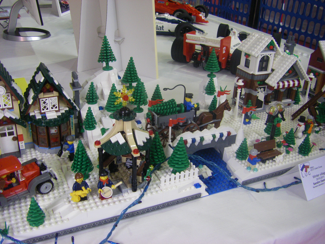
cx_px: 162
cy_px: 122
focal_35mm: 38
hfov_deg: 49.0
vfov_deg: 37.7
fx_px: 357
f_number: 3.5
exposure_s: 1/50
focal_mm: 6.3
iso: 250
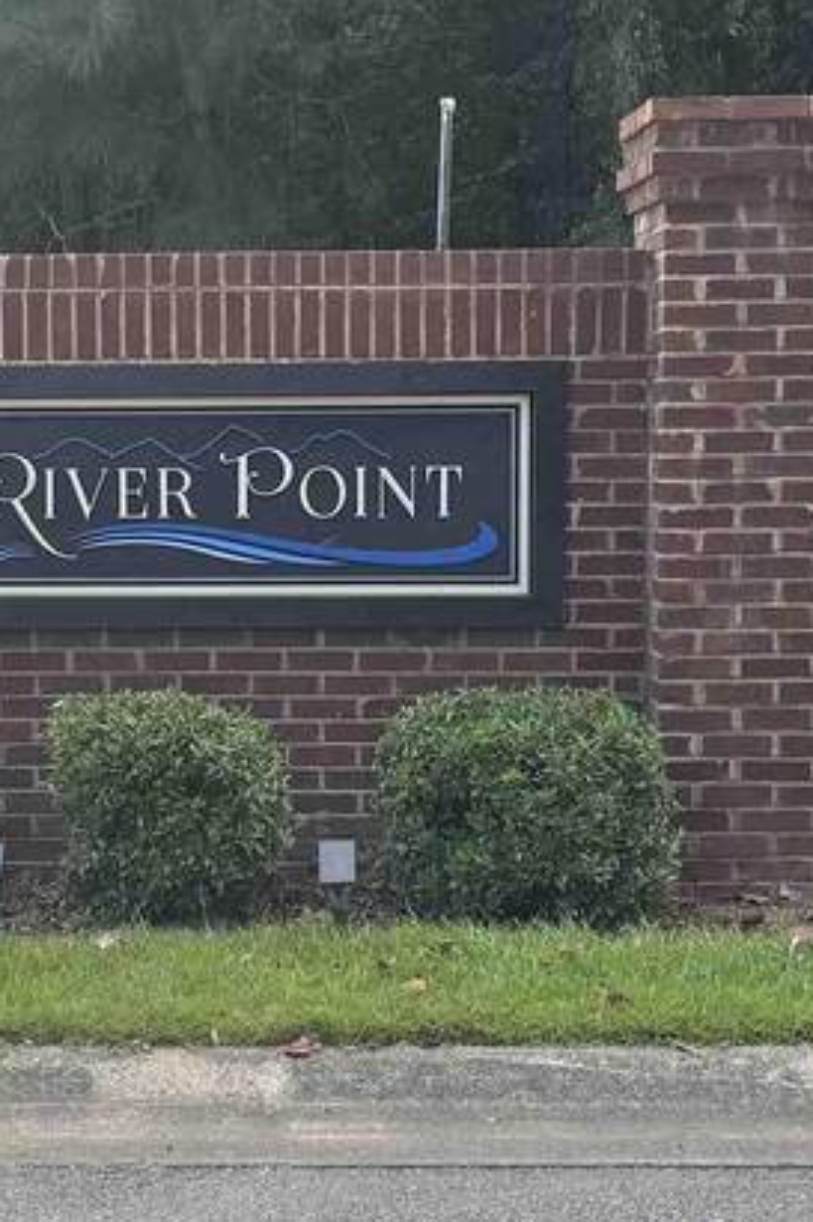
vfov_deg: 26.0
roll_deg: -0.1
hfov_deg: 17.3
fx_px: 2644
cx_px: 158
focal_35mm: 78
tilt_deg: -5.0
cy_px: 593
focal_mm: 6.76
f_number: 1.78
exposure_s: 1/582
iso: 80
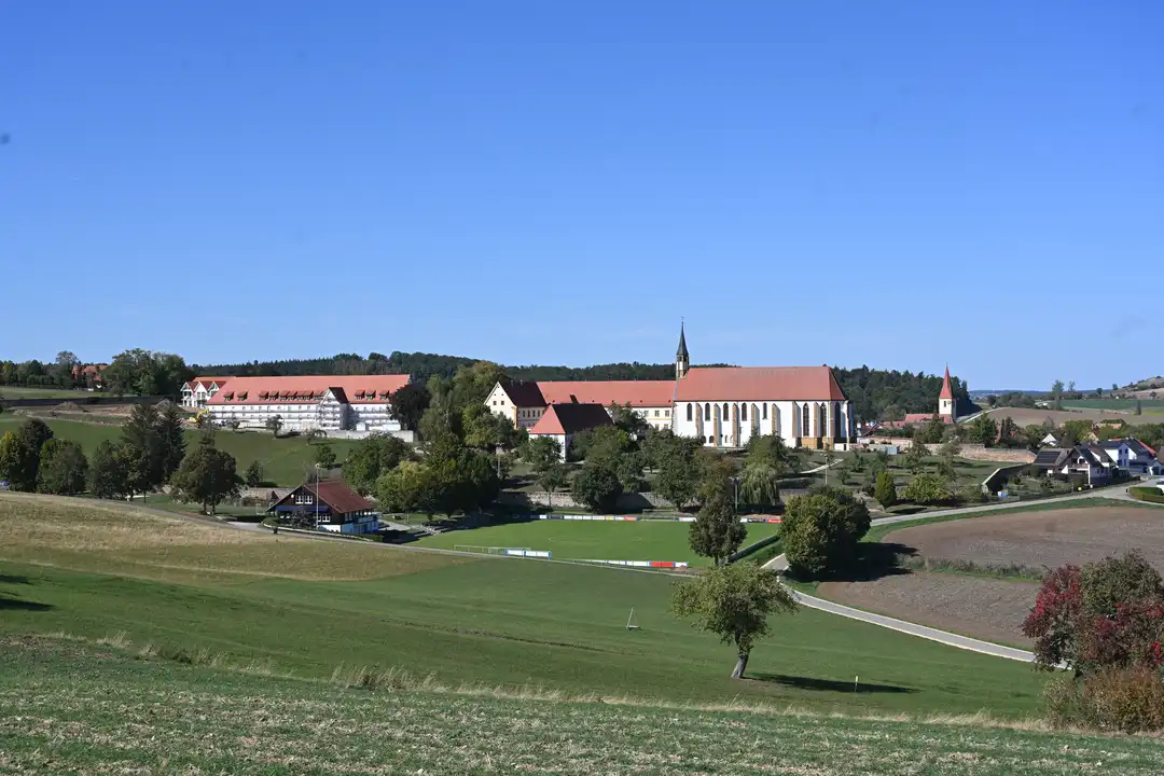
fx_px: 1617
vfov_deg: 27.0
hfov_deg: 39.6
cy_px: 388
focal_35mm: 50
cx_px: 582
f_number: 8
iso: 100
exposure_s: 1/500
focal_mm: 50
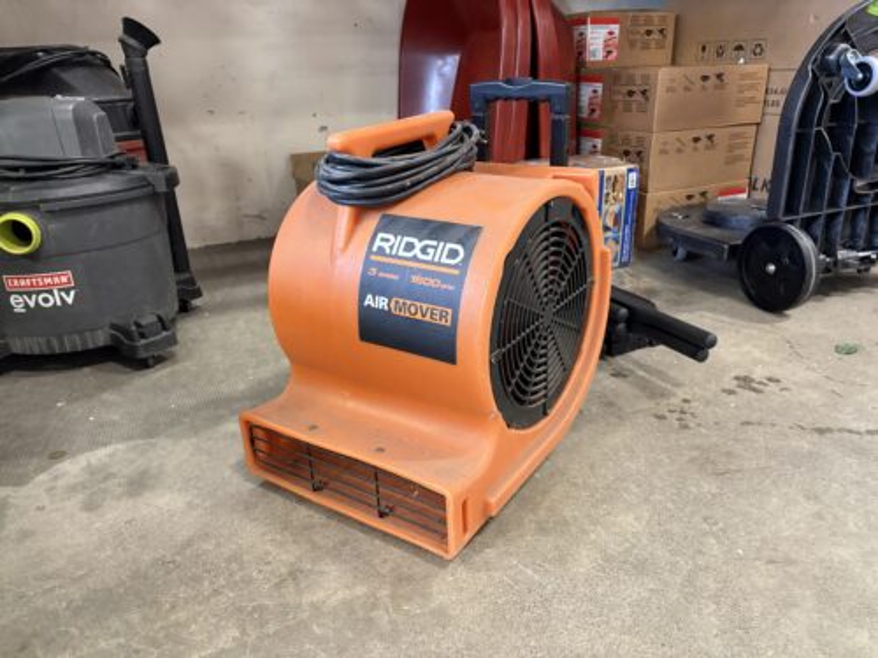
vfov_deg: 53.1
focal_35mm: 26
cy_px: 329
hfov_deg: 67.3
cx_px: 439
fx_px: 659
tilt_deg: -21.9
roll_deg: +1.5
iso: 400
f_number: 1.6
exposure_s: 1/40
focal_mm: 5.96
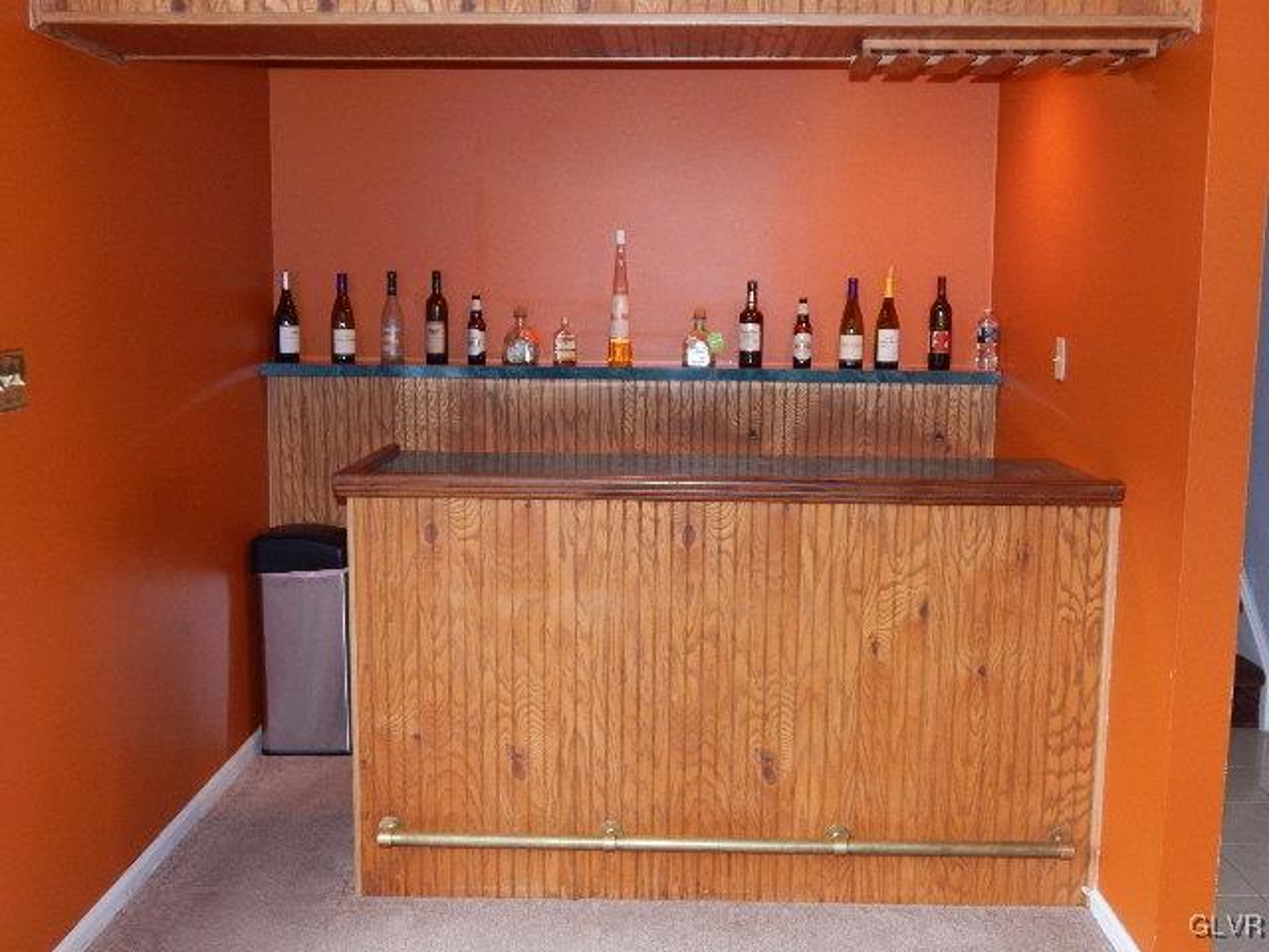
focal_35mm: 38
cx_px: 634
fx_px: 1393
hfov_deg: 49.0
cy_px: 476
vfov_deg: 37.7
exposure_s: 1/30
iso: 220
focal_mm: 6.8
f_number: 3.4
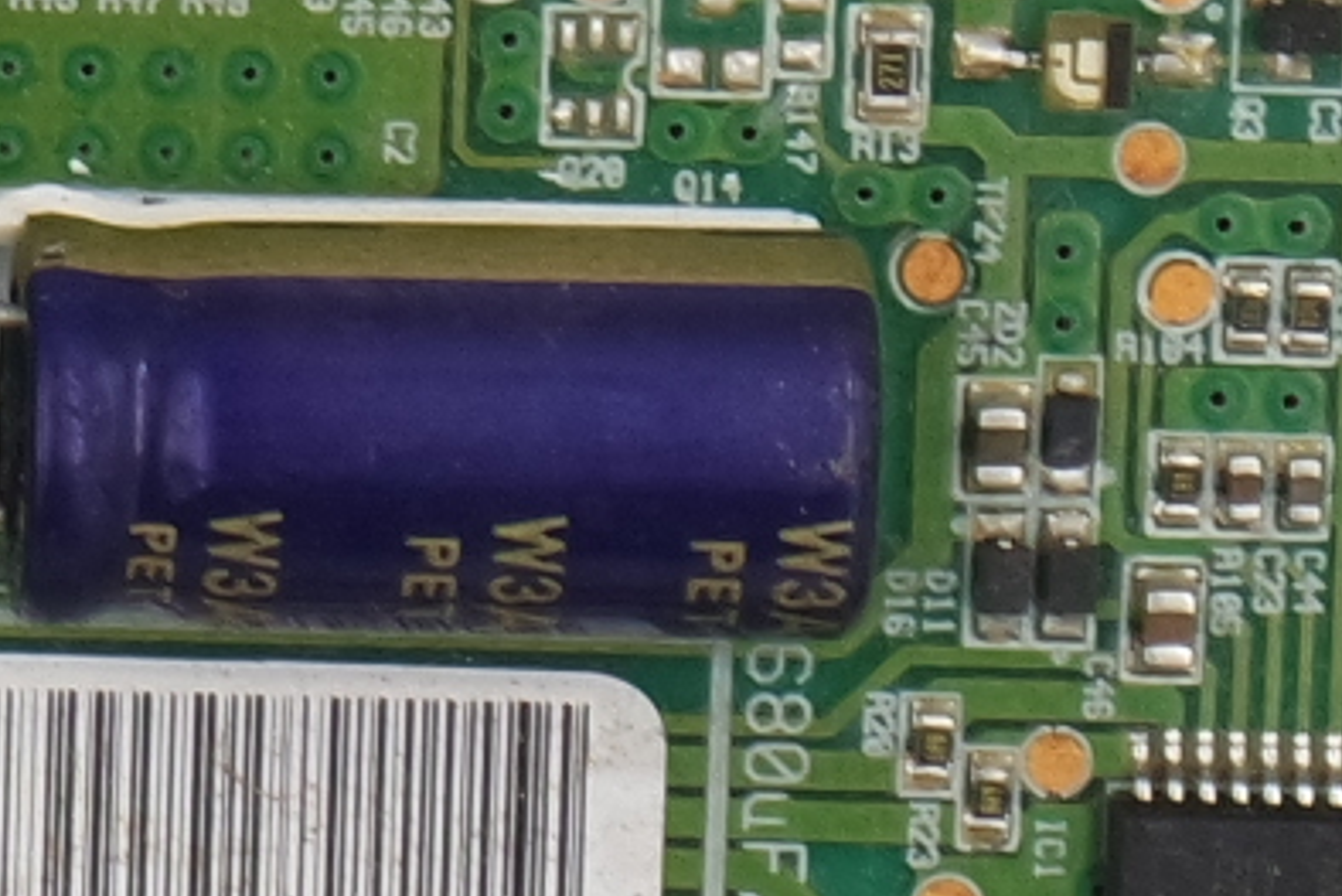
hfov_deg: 3.8
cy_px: -235
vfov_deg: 2.5
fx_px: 20285
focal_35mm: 544
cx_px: -1240
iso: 200
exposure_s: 1/100
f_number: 5.6
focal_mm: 27
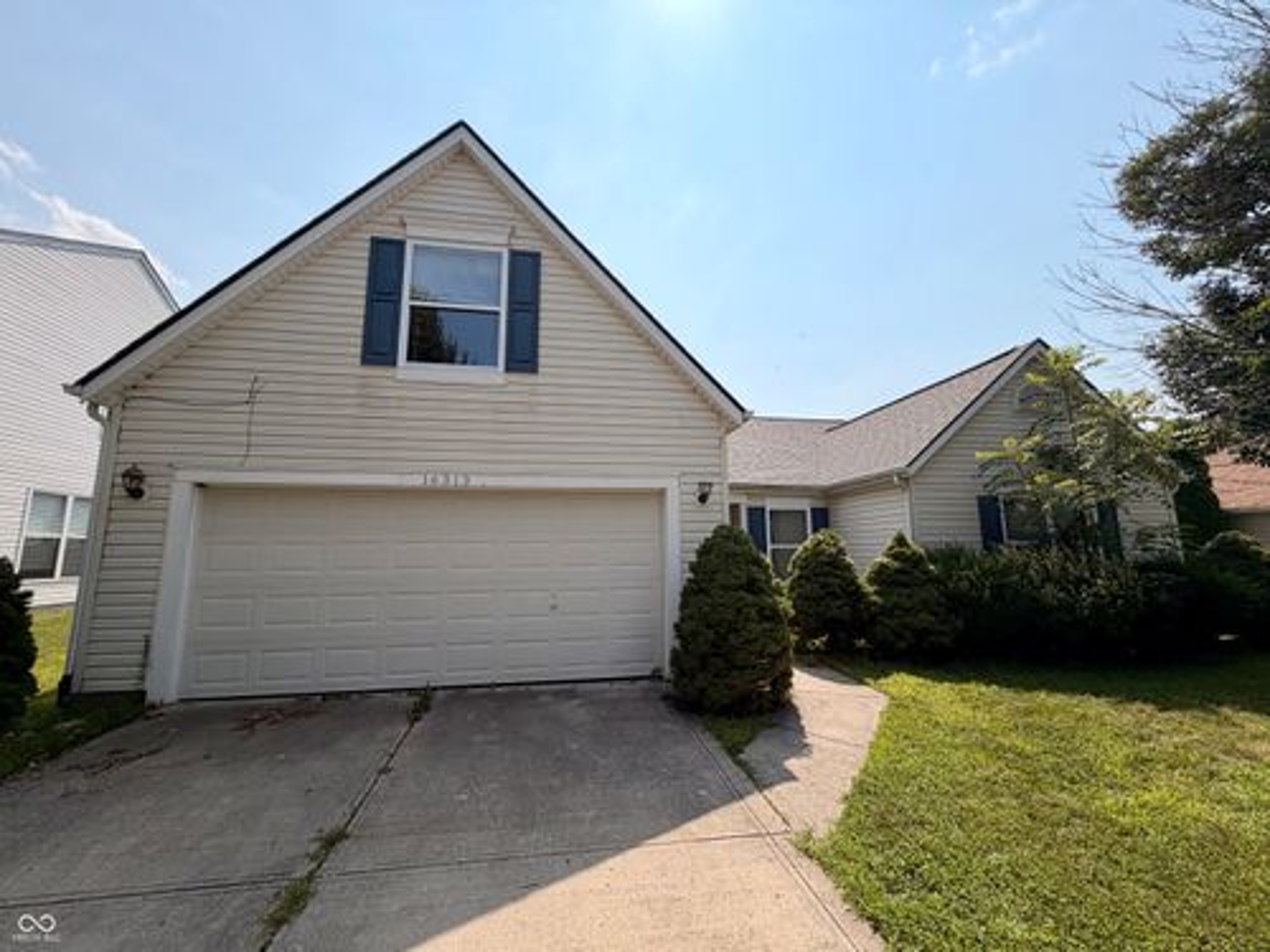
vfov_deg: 85.7
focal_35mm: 14
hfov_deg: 102.1
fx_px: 514
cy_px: 476
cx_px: 635
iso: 20
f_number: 2.2
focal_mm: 2.22
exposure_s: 1/1431
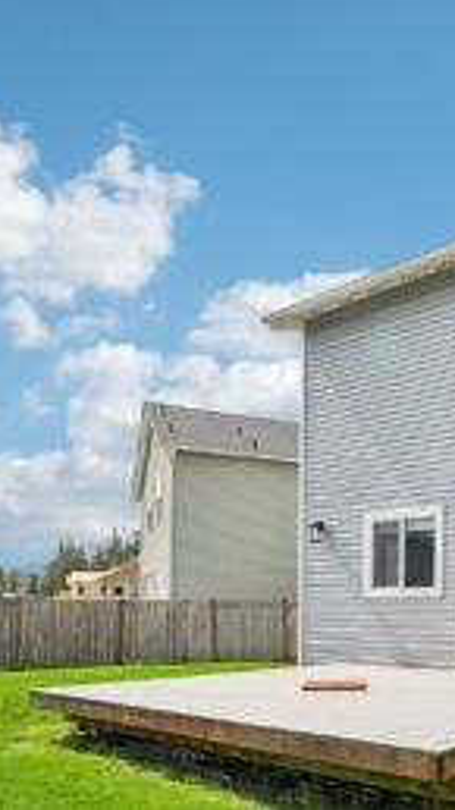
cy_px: 394
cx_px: 496
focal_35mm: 26
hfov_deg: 37.4
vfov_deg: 71.9
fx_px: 558
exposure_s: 1/3200
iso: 1600
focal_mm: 16
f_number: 8
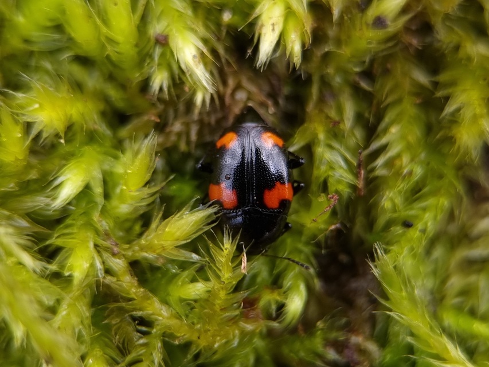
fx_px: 367
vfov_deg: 53.1
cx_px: 244
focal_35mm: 26
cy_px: 184
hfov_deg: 67.3
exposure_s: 1/50
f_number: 1.8
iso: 50
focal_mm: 5.4
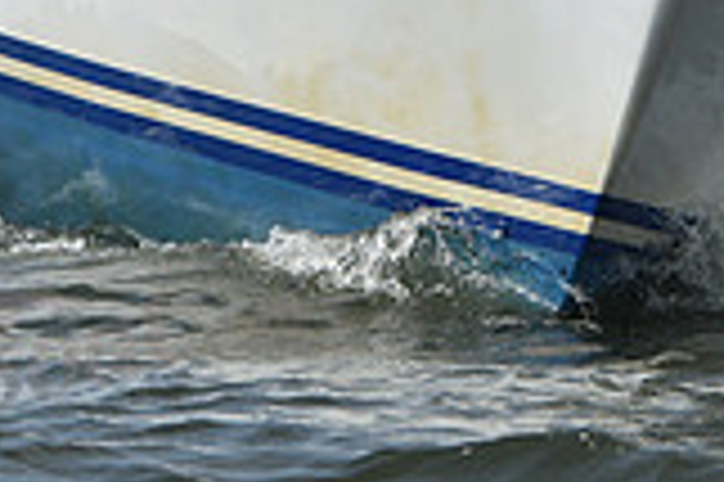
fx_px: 11974
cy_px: -376
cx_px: 540
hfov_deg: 3.5
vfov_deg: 2.3
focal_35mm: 596
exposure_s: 1/1250
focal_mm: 165
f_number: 10
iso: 320
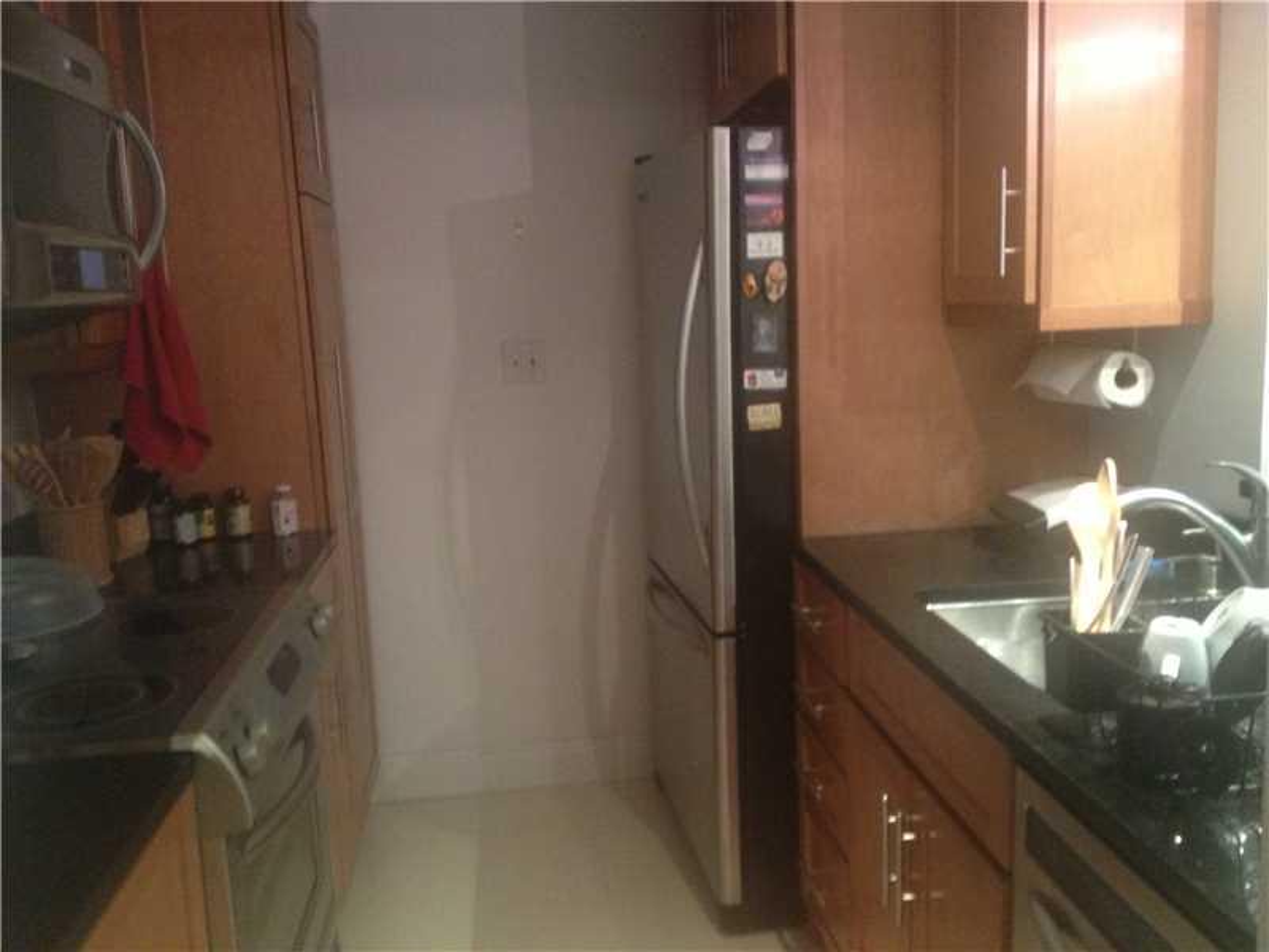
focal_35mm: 35
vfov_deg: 40.7
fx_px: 1283
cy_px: 476
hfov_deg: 52.6
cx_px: 634
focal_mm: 4.28
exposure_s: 1/20
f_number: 2.4
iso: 320
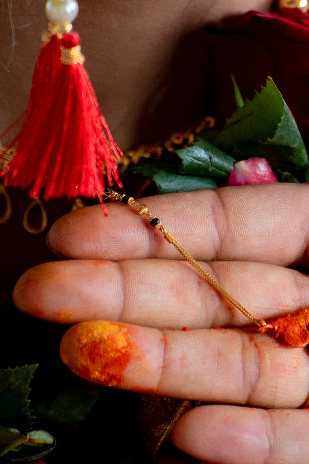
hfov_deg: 1.9
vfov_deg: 2.9
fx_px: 9130
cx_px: 456
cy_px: 170
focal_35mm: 709
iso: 800
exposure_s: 1/400
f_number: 2.8
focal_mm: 180
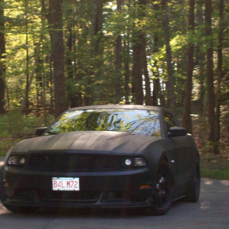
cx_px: 87
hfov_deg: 13.6
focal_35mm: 128
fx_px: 958
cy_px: 115
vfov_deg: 13.6
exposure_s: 1/128
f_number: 4.8
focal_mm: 18
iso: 200
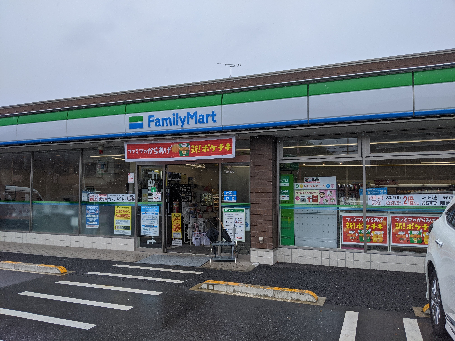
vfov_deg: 51.4
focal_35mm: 27
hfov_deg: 65.3
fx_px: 355
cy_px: 170
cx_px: 228
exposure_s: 1/2132
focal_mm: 4.44
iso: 58
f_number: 1.8
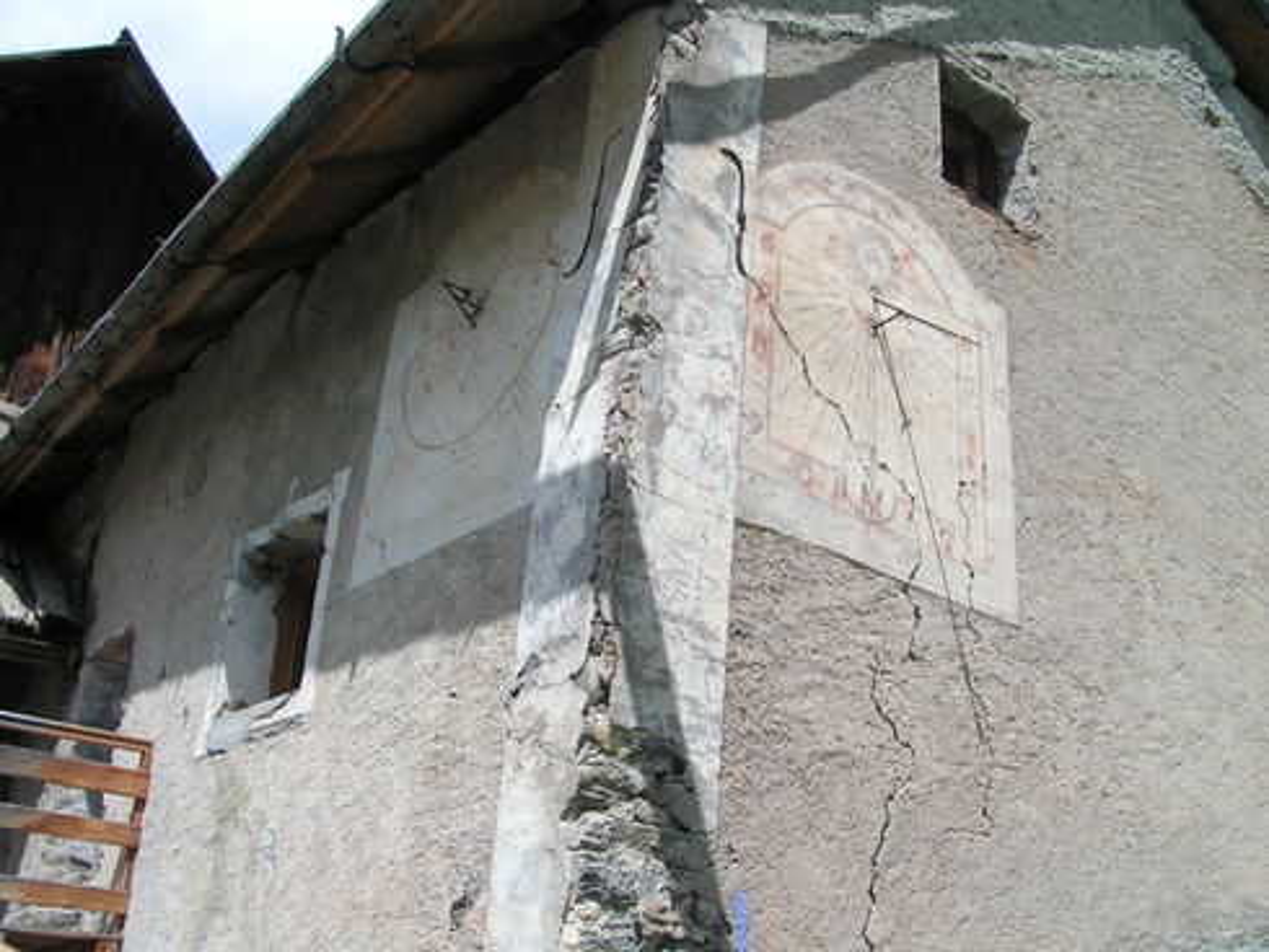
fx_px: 1394
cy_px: 476
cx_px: 634
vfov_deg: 37.8
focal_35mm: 38
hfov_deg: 49.0
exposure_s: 1/400
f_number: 5.6
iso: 50
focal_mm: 5.8
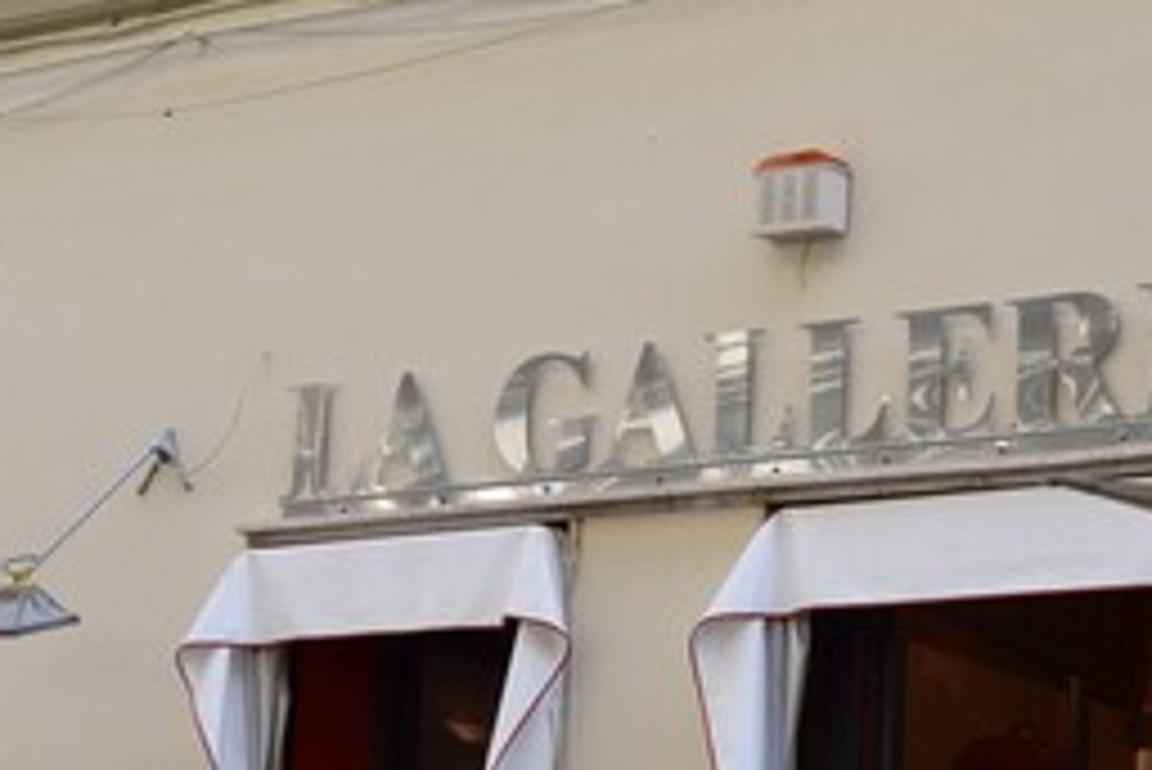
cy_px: 903
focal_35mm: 103
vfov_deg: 13.0
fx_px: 3298
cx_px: 1233
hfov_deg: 19.1
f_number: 8
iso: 400
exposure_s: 1/250
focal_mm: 22
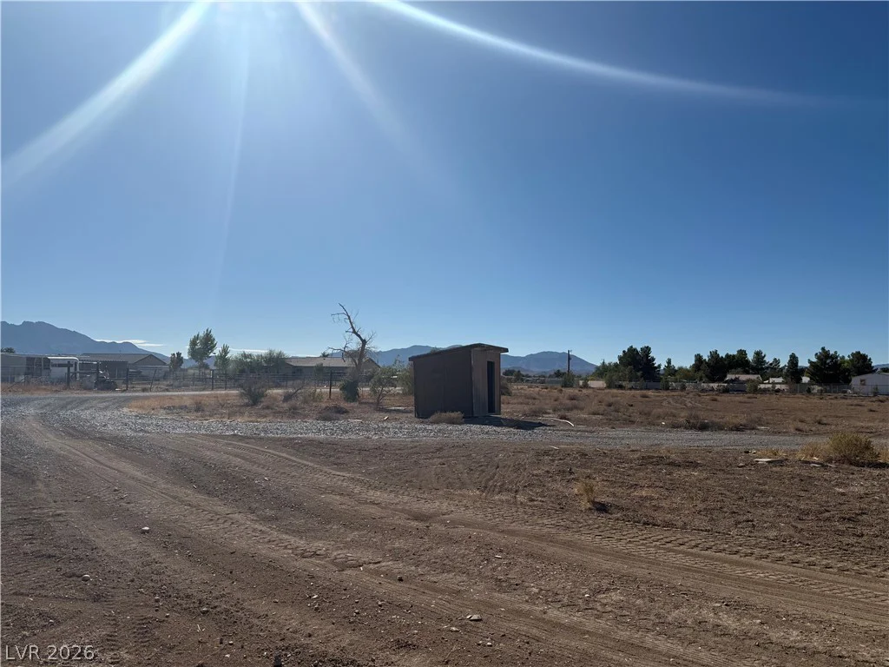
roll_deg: -0.7
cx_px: 444
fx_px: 616
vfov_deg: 56.8
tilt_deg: +4.8
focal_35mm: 24
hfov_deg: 71.6
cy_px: 334
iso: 80
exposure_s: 1/14286
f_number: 1.78
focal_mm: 6.76
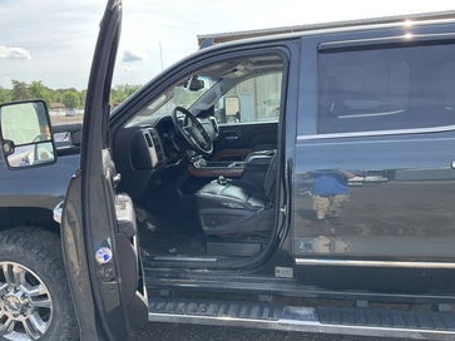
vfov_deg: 44.1
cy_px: 177
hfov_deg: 56.8
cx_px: 223
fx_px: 420
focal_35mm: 32
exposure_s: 1/353
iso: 25
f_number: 1.8
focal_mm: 3
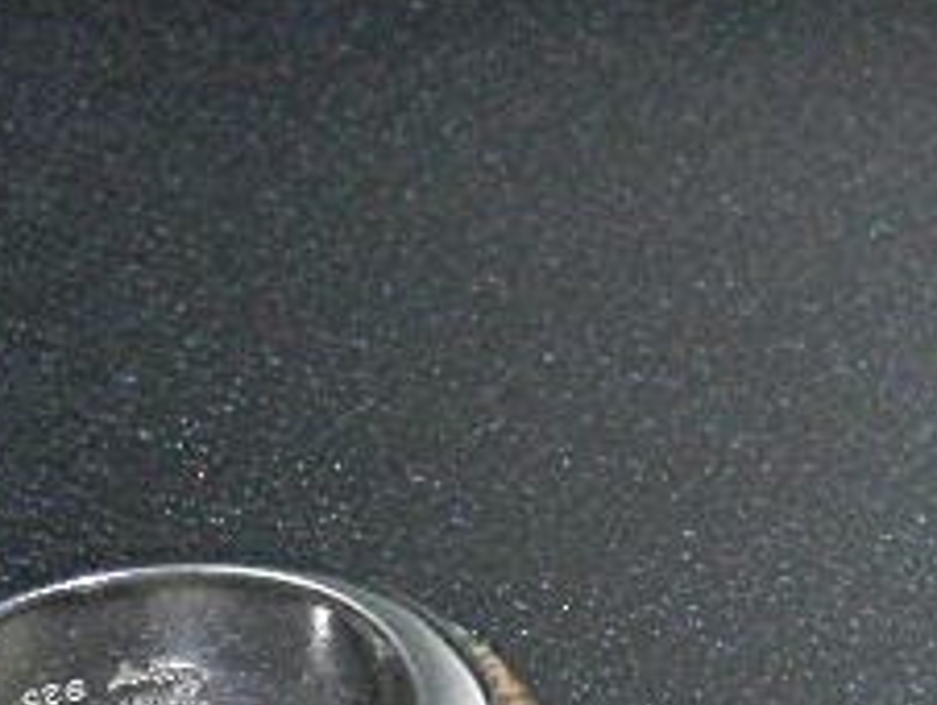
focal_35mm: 147
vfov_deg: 9.9
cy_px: 879
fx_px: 3983
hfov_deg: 13.4
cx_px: 207
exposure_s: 1/30
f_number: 7.8
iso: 800
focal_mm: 9.3
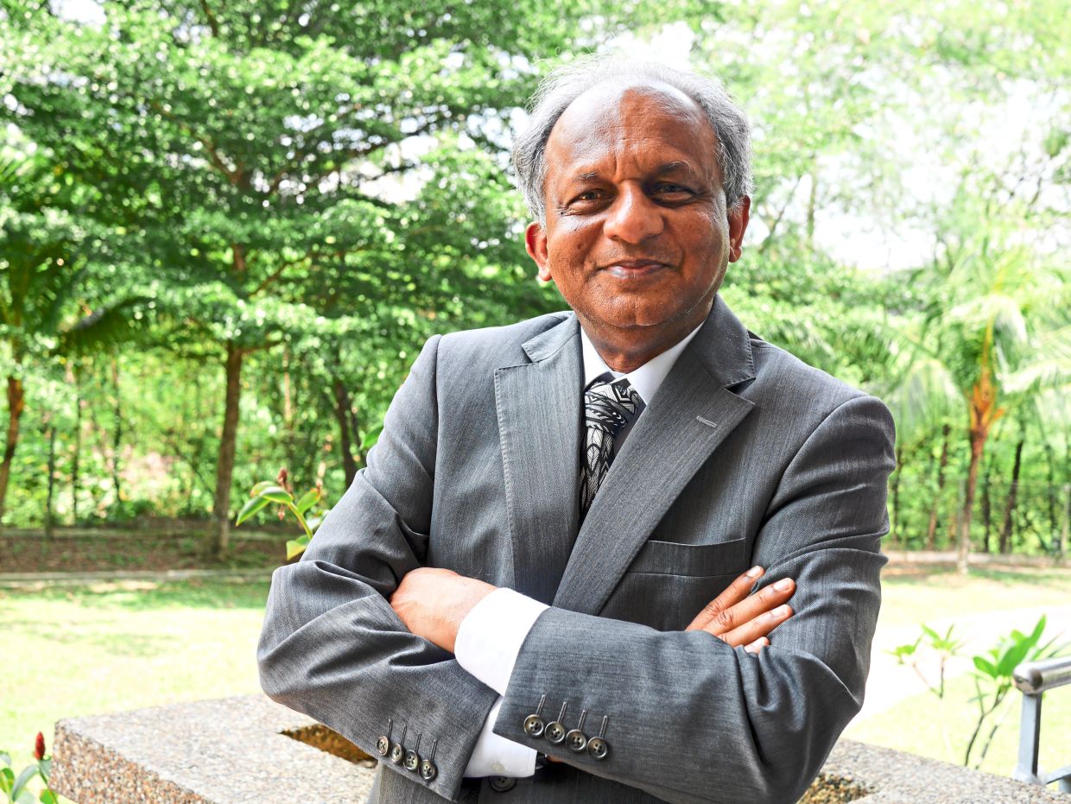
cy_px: 402
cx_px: 536
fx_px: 1238
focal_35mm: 40
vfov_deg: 36.0
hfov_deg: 46.8
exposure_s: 1/320
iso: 200
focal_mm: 20
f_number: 3.5
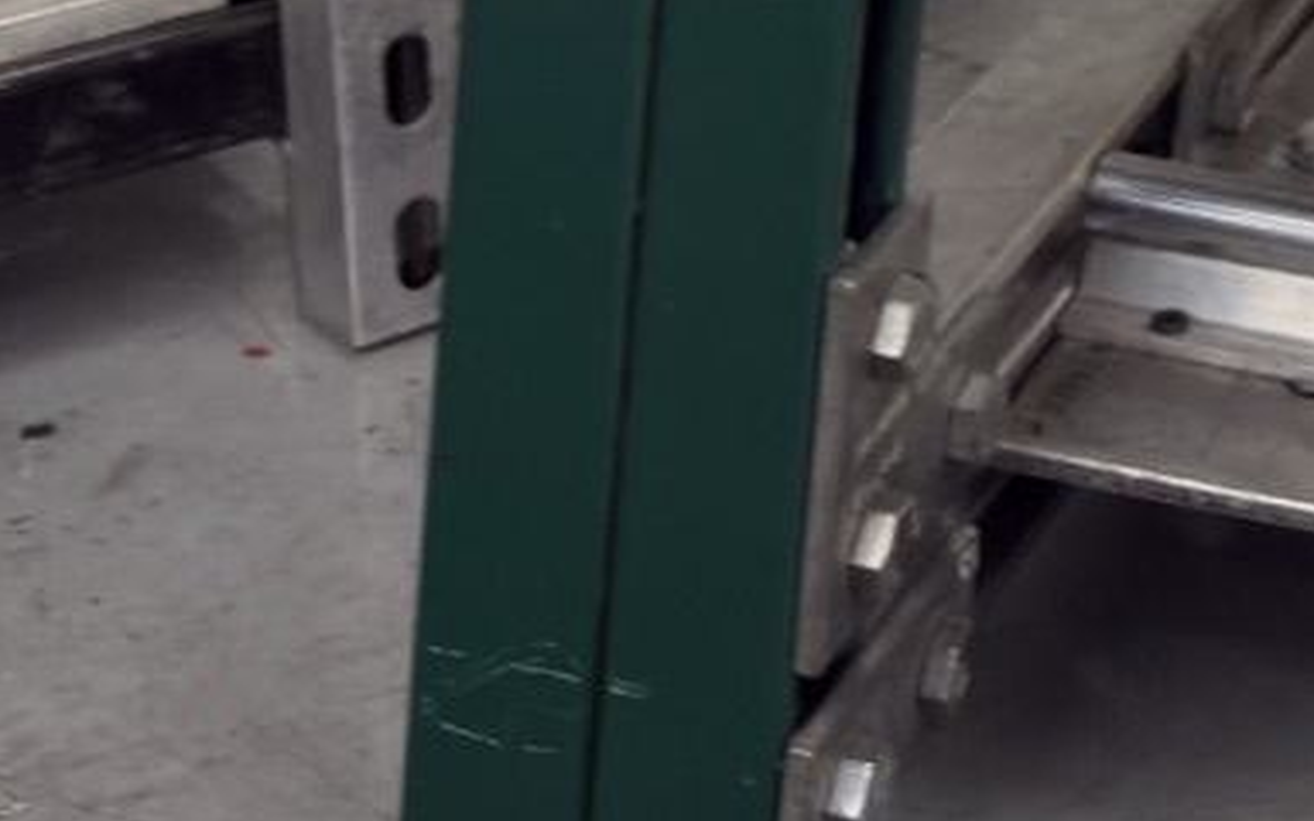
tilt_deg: -6.6
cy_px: -1054
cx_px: 2098
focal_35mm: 106
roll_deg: -0.6
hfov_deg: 17.3
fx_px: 3796
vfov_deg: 10.8
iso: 200
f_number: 1.78
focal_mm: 6.76
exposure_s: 1/60
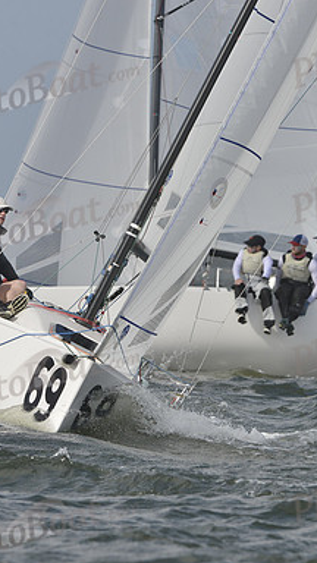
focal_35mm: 490
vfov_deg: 4.4
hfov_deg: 2.5
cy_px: 282
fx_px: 7322
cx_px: 217
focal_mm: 310
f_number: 8
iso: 400
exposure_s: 1/1600
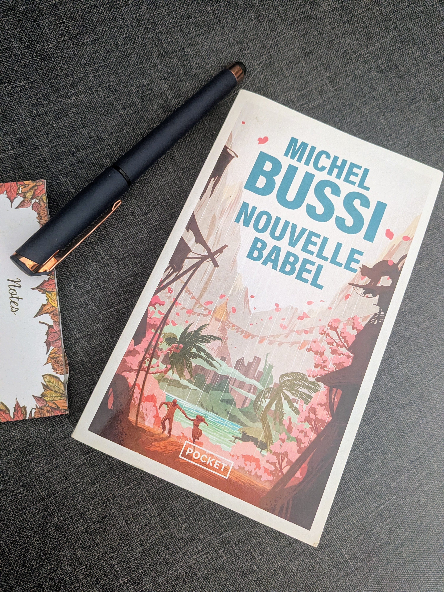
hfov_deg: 56.8
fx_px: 410
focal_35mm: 24
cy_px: 296
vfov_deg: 71.6
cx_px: 222
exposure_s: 1/50
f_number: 1.7
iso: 1061
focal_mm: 4.53
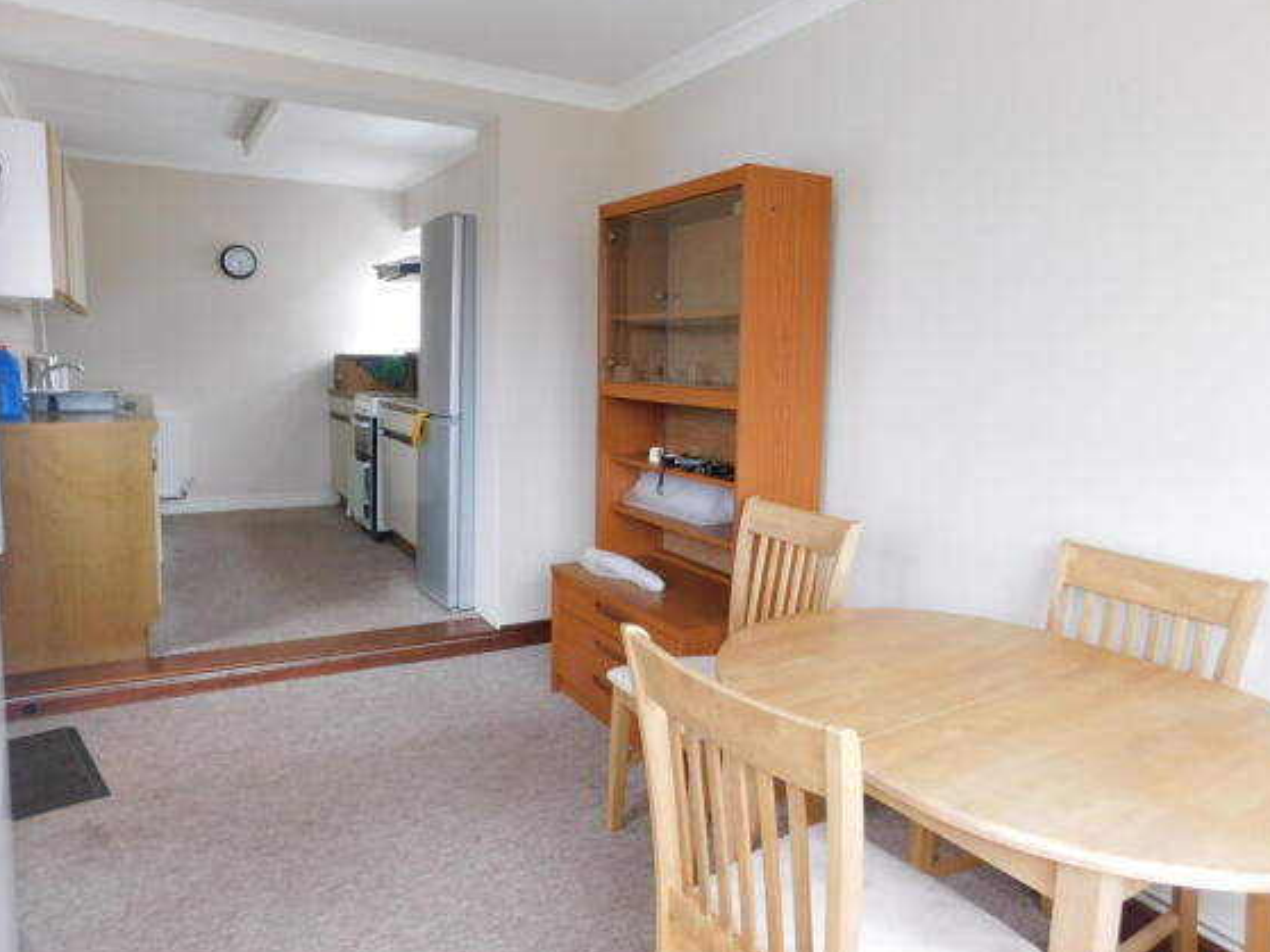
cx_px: 655
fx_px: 880
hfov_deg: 71.6
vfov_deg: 56.8
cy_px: 465
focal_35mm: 24
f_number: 3
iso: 125
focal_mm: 4
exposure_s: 1/30
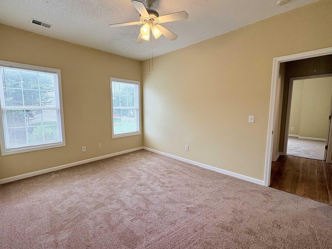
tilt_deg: -4.3
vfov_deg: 78.1
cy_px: 124
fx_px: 153
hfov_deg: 94.4
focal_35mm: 16
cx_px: 157
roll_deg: +0.7
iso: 64
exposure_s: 1/131
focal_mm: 2.22
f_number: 2.2
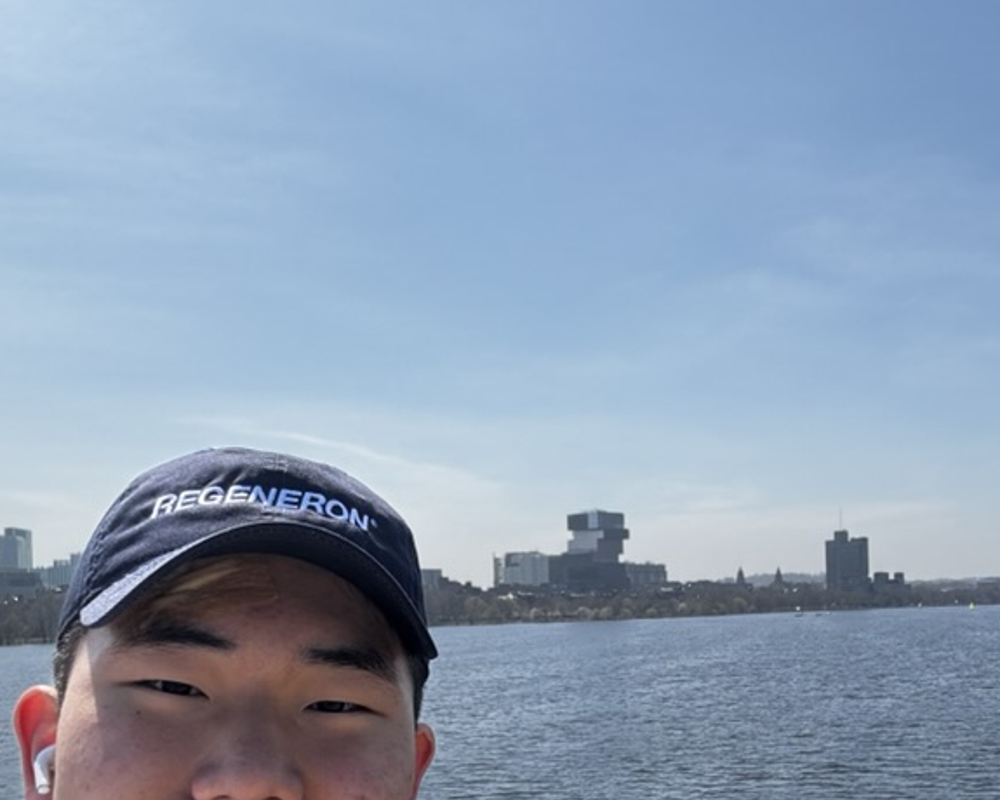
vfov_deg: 36.6
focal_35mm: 40
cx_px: 579
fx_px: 1184
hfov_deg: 45.6
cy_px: 584
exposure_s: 1/1383
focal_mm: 2.69
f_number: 1.9
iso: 25
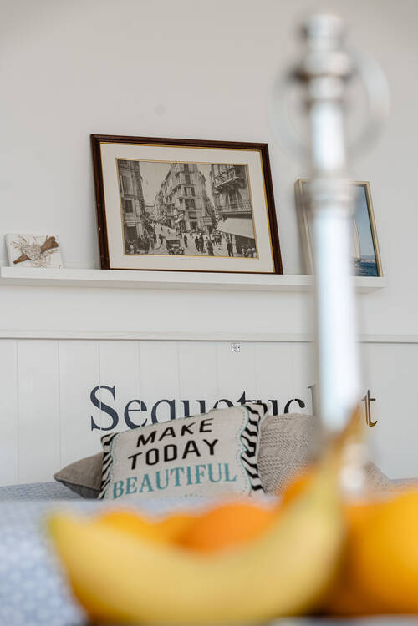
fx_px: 1480
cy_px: 313
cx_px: 209
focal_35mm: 85
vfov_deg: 23.9
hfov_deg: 16.1
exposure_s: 1/160
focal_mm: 85
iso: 100
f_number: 5
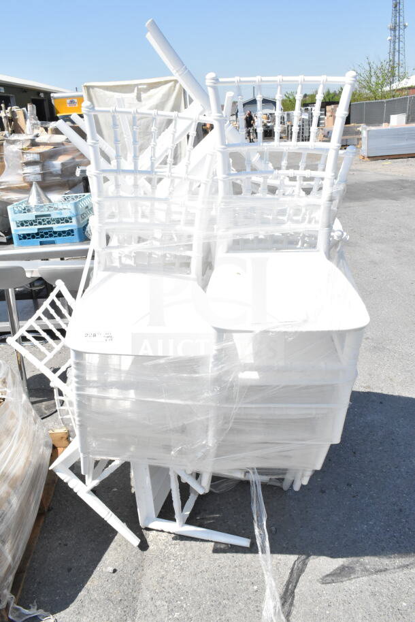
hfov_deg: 43.6
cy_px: 311
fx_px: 518
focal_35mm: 30
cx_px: 208
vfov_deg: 61.9
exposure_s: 1/1250
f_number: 14
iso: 1600
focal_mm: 20
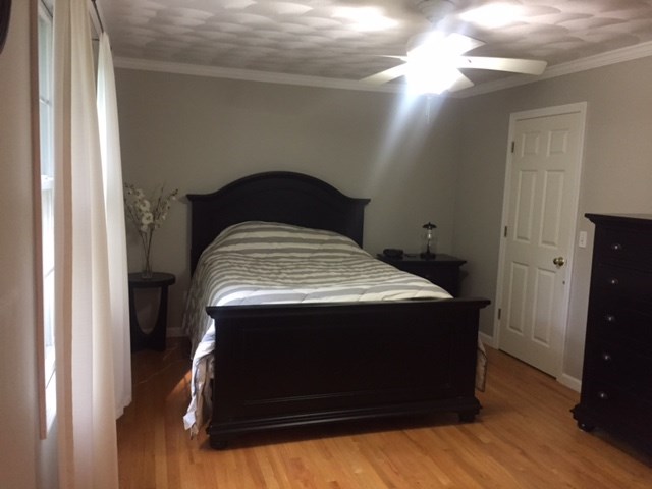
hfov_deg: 61.7
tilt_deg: -7.4
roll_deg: -2.1
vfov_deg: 48.2
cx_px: 326
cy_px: 244
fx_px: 546
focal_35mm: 29
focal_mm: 4.15
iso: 200
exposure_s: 1/30
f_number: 2.2
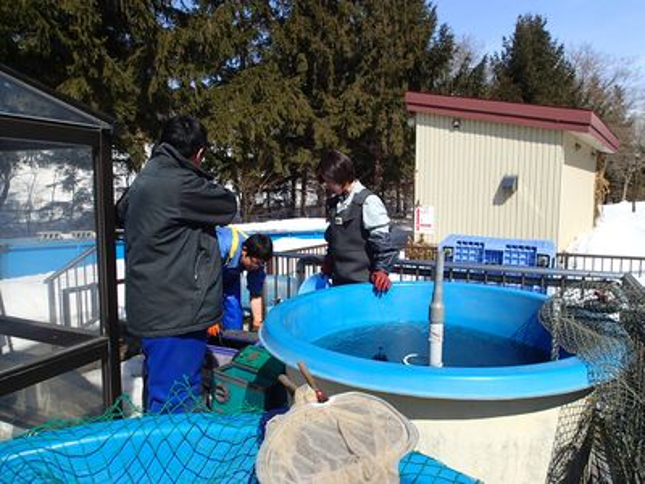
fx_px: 466
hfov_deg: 69.4
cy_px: 242
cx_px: 322
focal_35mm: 25
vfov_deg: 54.9
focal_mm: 4.5
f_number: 2.8
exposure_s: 1/640
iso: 100
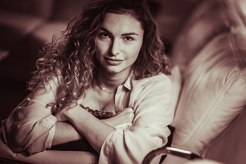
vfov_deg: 16.1
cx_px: 123
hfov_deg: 23.9
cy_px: 82
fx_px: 581
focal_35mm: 85
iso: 200
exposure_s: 1/200
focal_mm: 85
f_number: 1.8
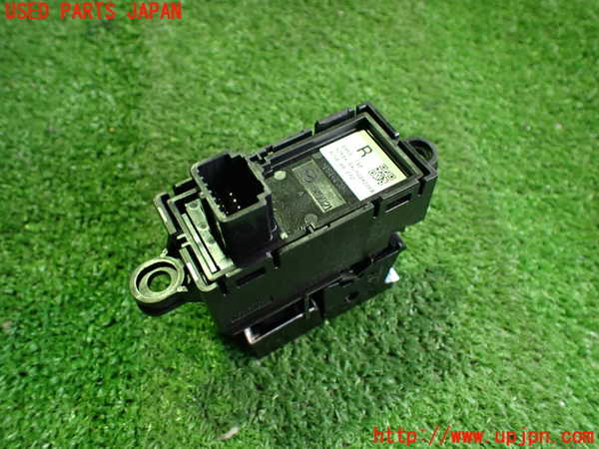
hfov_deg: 60.0
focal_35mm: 30
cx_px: 300
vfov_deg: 46.8
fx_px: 519
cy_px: 224
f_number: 2.3
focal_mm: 5.4
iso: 800
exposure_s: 1/40
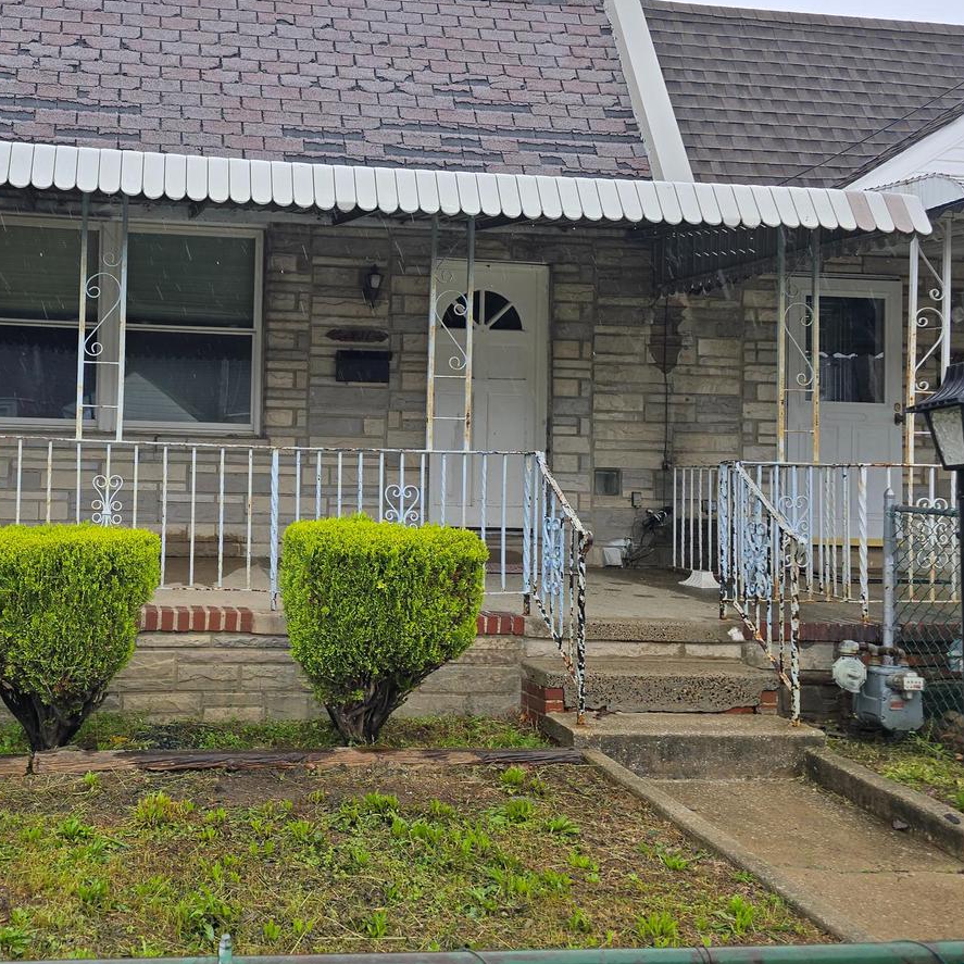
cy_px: 461
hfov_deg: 48.0
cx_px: 249
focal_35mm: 33
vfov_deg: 49.7
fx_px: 1040
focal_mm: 6.3
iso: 12
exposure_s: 1/223
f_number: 1.7
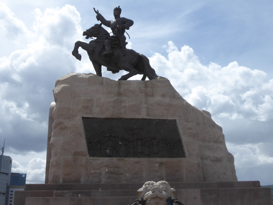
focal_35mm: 53
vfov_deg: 27.5
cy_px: 102
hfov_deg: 36.2
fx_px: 418
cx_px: 136
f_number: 4.1
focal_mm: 9
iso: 80
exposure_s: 1/1000
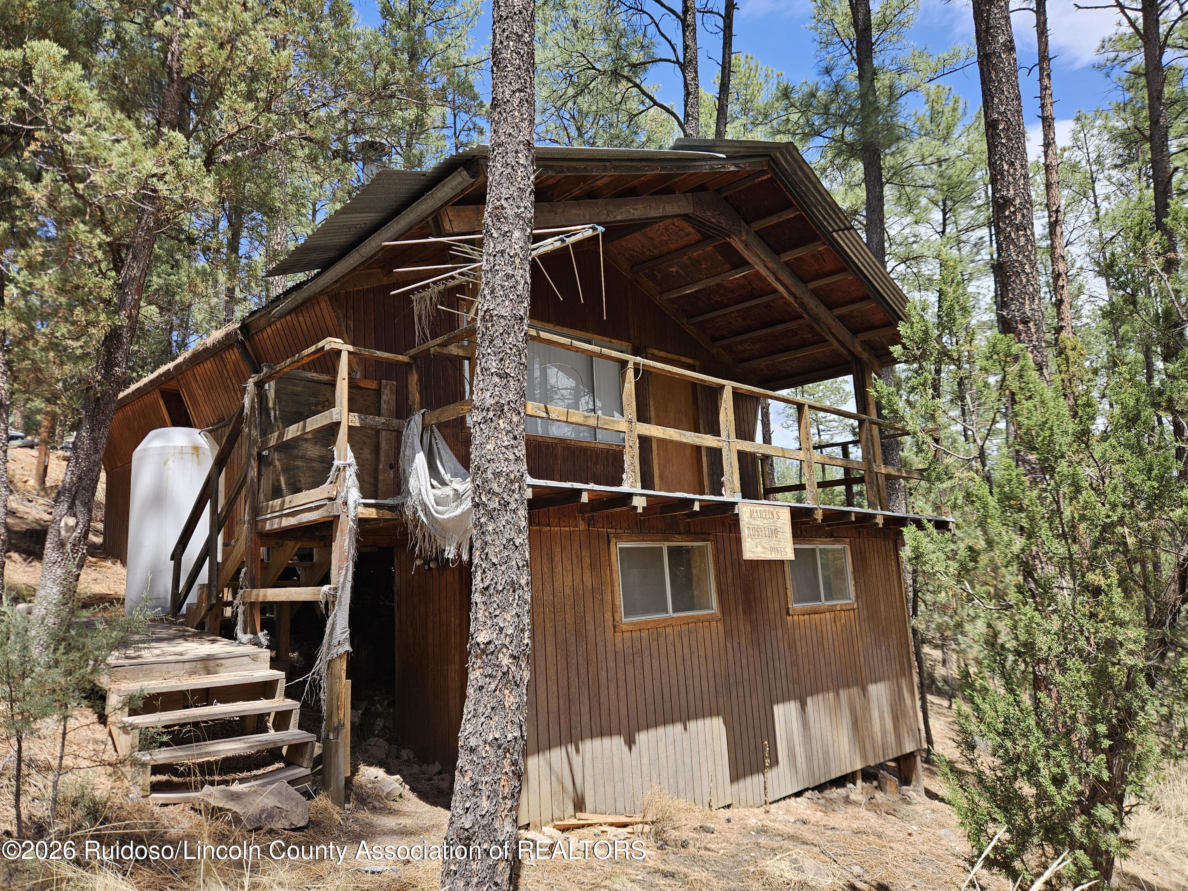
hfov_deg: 73.9
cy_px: 446
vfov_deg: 58.9
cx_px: 594
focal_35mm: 23
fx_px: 789
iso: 25
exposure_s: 1/588
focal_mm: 5.4
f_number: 1.8
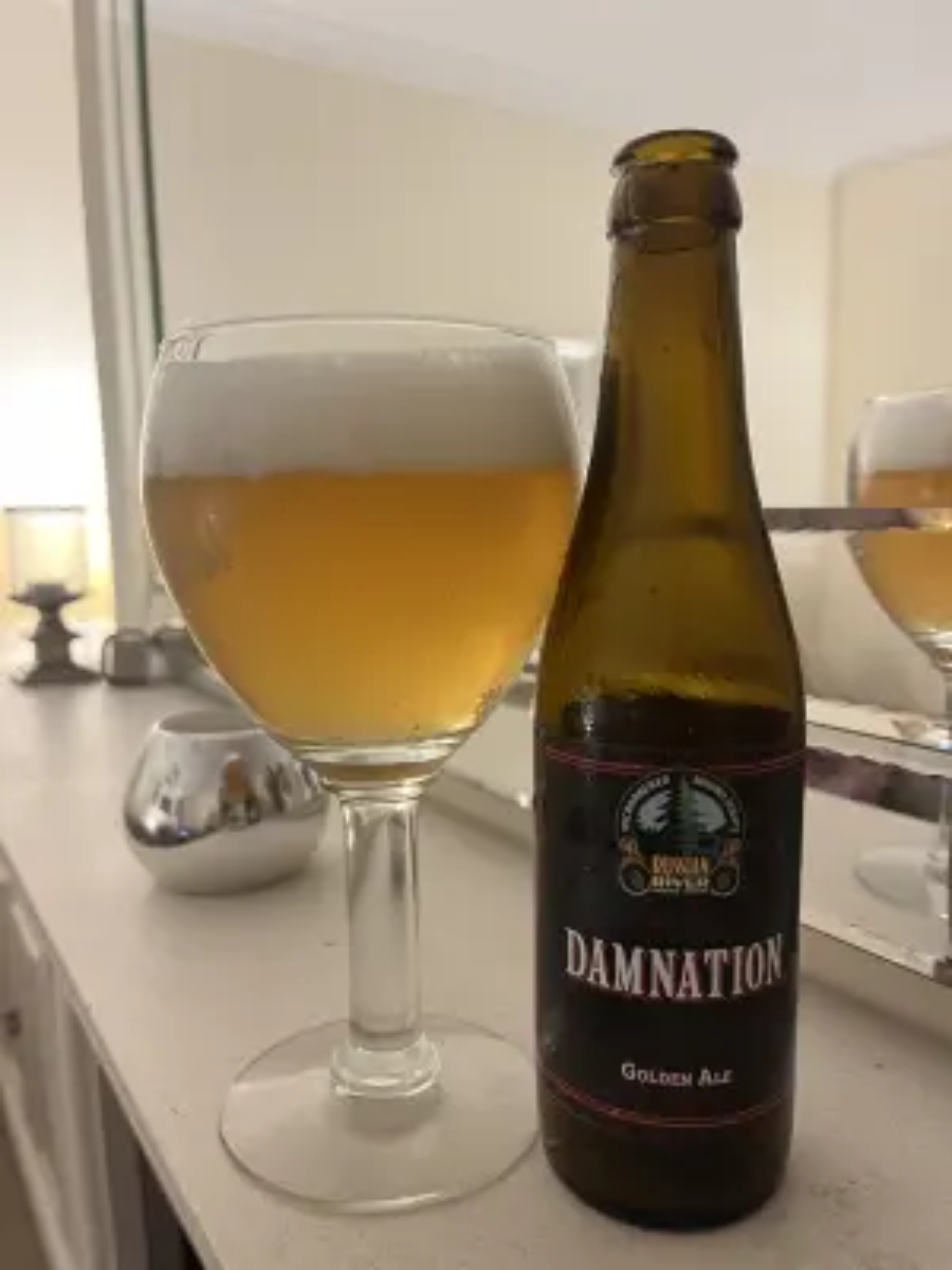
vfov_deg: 67.3
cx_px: 476
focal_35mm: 26
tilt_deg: -8.3
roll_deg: +1.7
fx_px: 953
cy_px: 635
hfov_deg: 53.1
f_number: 1.6
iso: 500
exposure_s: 1/33
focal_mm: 5.1
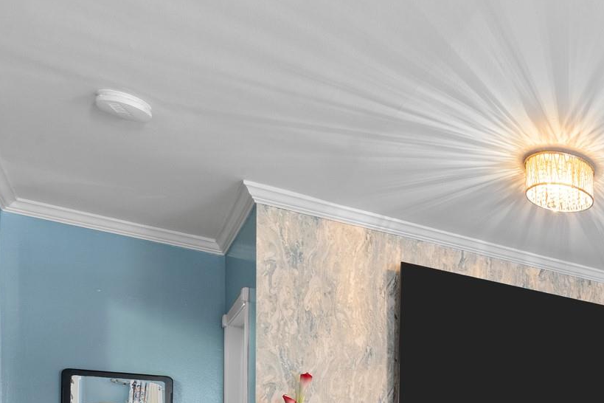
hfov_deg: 38.7
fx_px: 587
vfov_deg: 32.5
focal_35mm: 35
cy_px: 460
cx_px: 736
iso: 640
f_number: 10
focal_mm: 14
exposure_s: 1/2
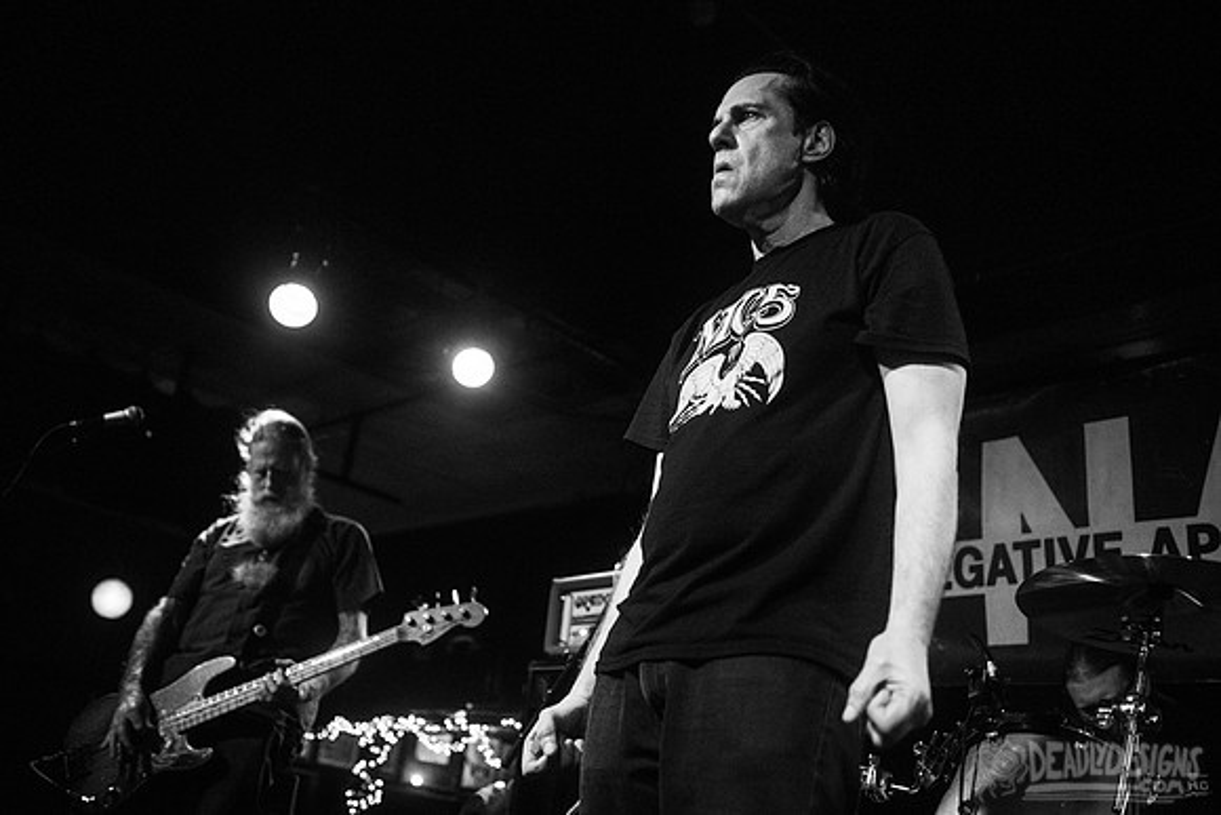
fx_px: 1357
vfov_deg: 33.4
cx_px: 610
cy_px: 408
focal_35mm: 40
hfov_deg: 48.4
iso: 3200
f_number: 3.2
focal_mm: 40
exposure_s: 1/125
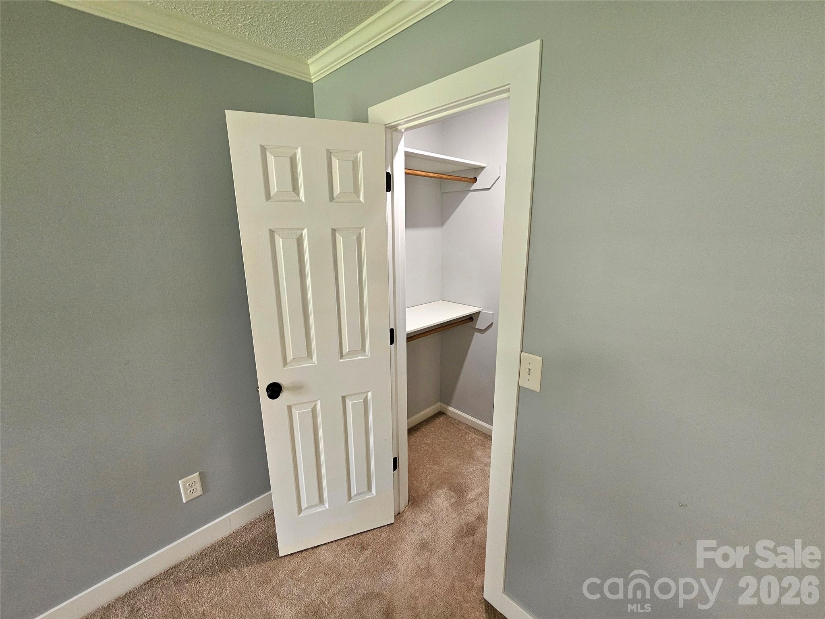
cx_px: 412
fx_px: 310
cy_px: 310
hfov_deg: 106.2
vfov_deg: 89.9
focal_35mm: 13
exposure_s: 1/77.5
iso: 400
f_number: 2.2
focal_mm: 2.2
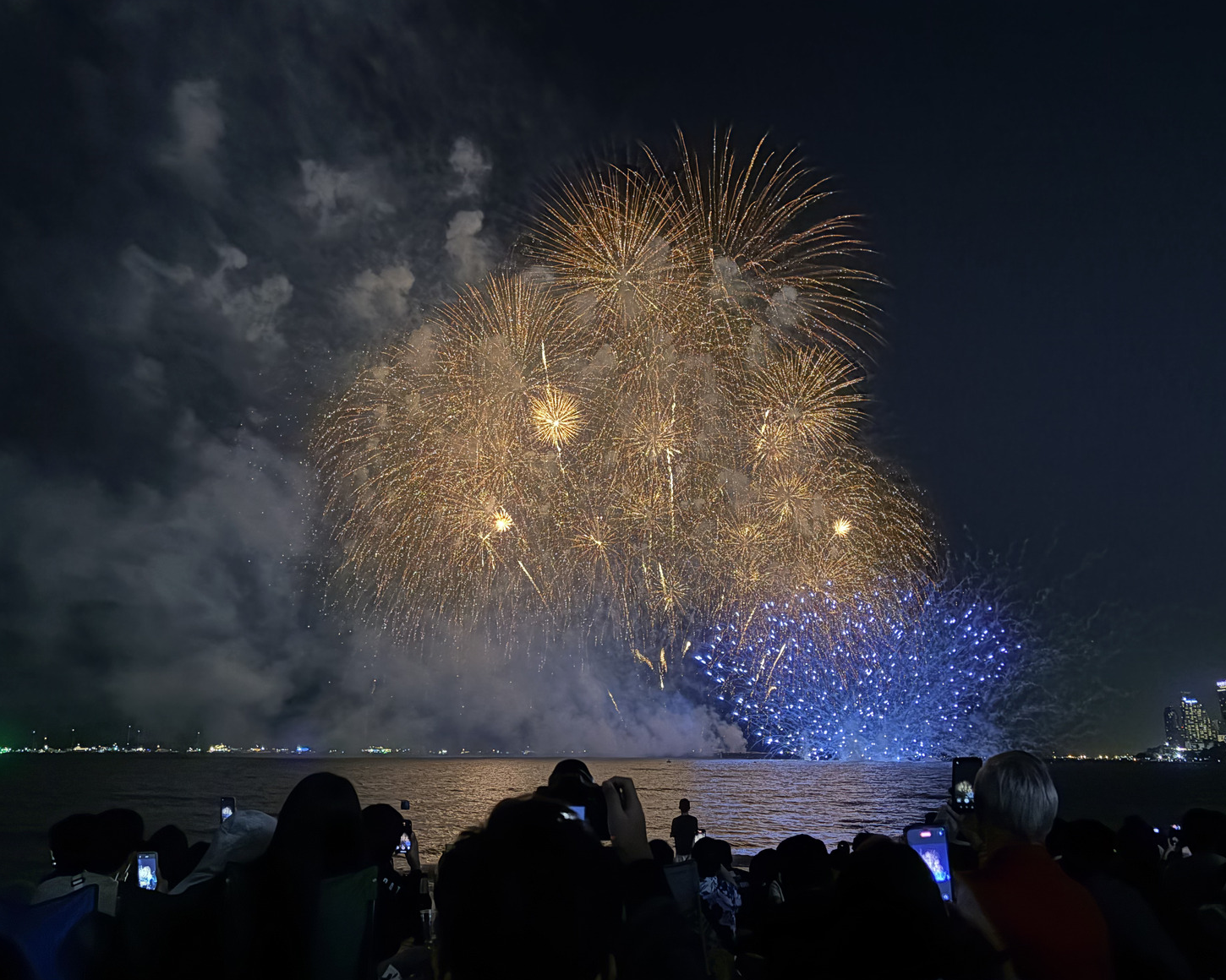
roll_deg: -0.3
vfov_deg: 51.5
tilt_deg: +14.4
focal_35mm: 28
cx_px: 578
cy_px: 498
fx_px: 1016
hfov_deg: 62.2
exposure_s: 1/20
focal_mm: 5.96
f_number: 1.6
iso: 1000
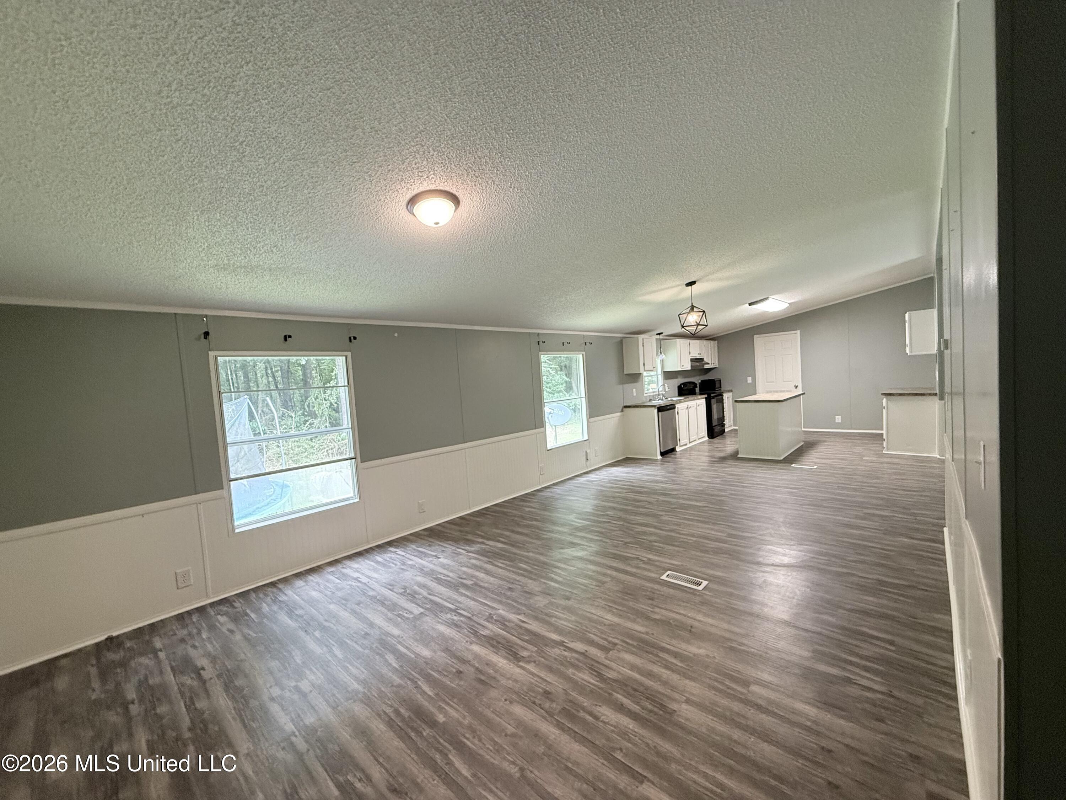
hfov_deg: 102.1
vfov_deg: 85.7
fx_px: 431
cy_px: 400
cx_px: 533
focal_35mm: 14
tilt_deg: -1.6
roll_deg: +3.6
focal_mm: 2.22
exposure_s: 1/120
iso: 400
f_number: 2.2
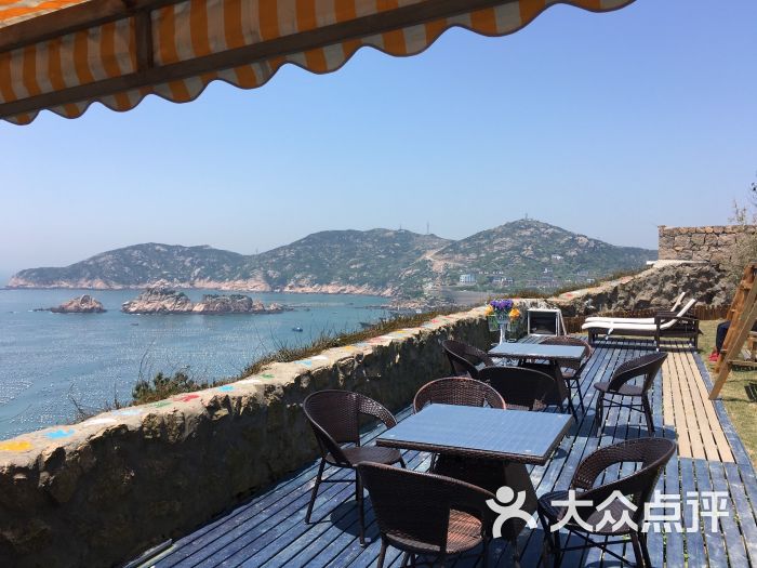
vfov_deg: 48.2
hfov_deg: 61.7
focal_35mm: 29
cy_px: 284
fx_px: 634
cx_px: 378
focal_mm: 4.15
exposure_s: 1/1399
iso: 25
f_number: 2.2
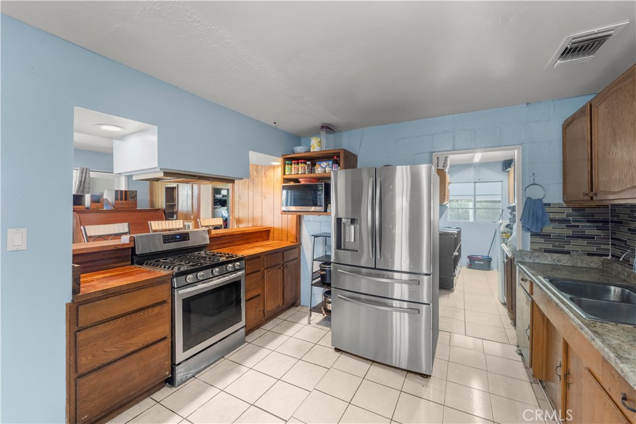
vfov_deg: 81.2
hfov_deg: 104.2
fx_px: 247
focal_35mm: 14
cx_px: 318
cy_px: 212
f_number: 9
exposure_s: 1/8
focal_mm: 14
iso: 800
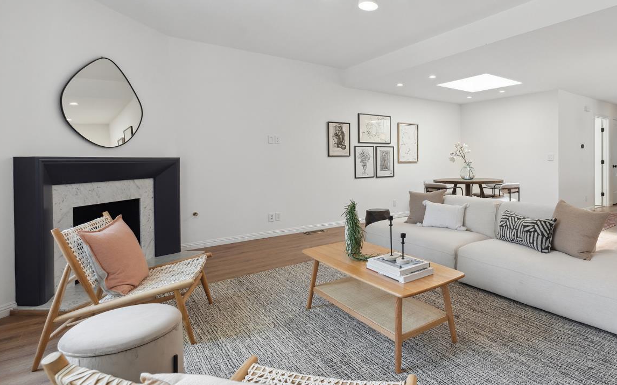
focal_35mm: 20
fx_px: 343
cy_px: 161
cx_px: 397
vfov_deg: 58.4
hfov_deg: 81.9
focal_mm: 15.3
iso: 100
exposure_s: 1/25
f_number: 8
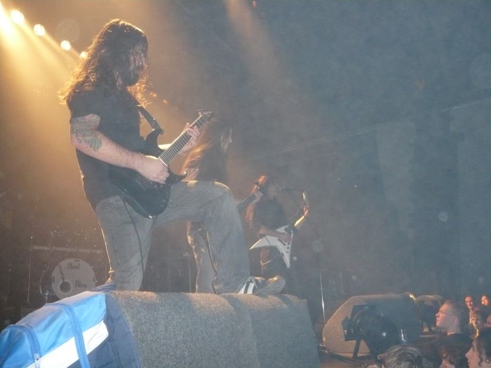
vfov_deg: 46.8
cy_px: 184
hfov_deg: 60.0
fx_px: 426
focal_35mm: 30
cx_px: 246
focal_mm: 4.9
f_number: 2.9
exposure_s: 1/30
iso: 400
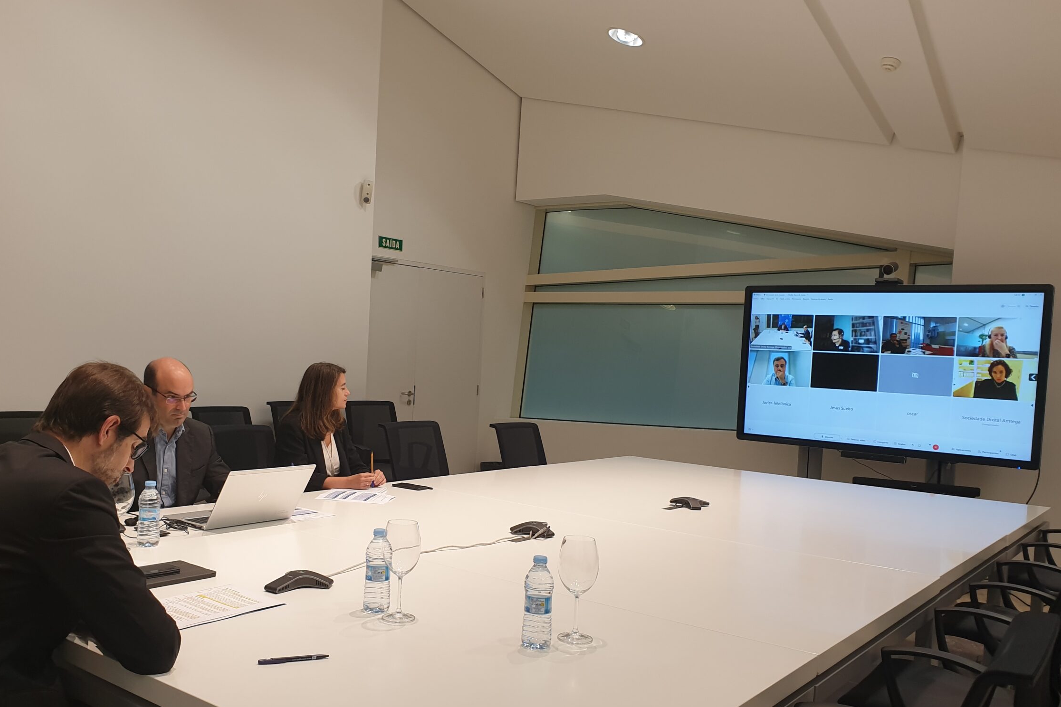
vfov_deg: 42.2
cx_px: 461
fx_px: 914
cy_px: 401
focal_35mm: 31
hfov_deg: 60.1
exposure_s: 1/100
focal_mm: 4.3
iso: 80
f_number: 2.4
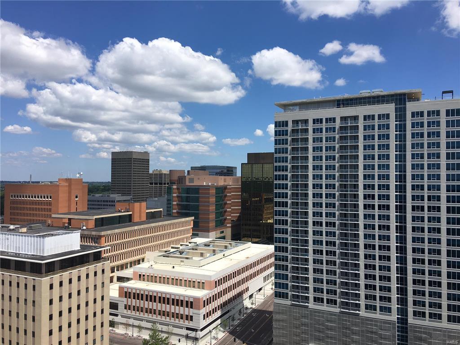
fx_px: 385
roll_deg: +0.1
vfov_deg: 48.2
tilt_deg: +3.0
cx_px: 230
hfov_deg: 61.7
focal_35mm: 29
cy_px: 172
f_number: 2.2
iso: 25
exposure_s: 1/2404
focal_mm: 4.15
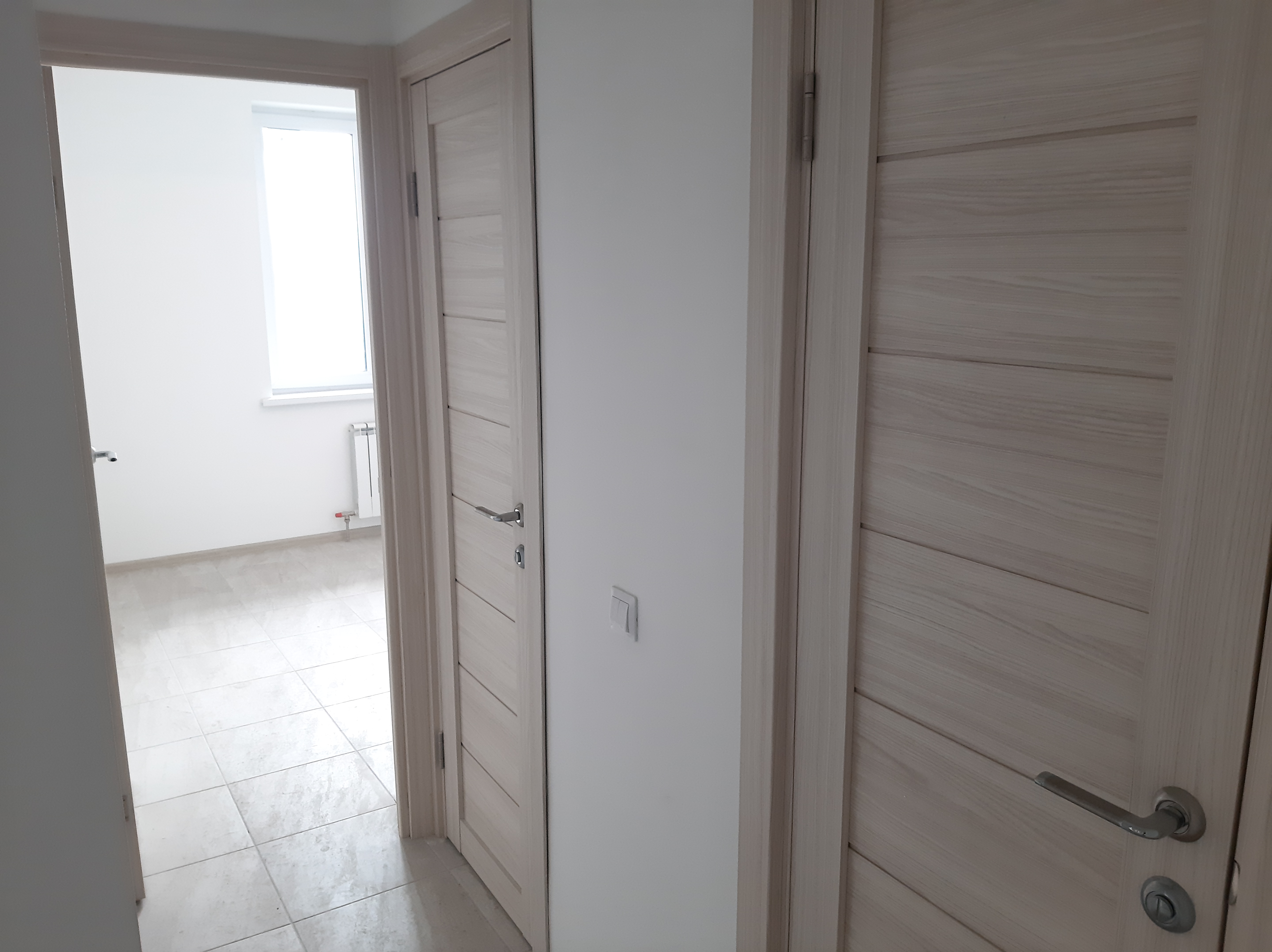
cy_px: 476
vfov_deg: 53.0
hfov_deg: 67.3
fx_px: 955
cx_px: 636
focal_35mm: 26
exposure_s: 1/50
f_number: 1.7
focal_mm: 3.93
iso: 125
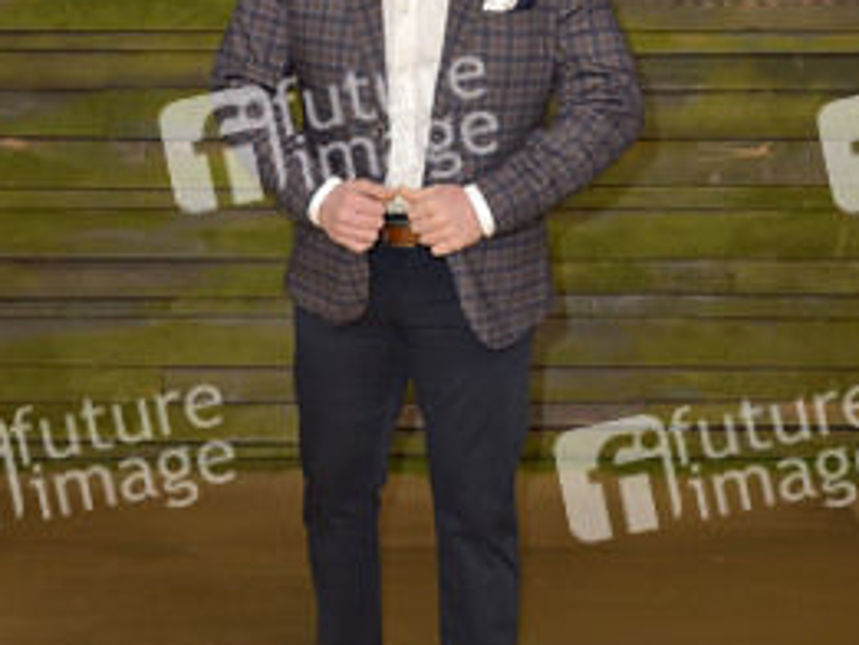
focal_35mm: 59
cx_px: 426
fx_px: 1465
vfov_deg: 24.8
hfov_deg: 32.7
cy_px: 299
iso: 320
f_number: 7.1
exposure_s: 1/250
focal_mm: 40
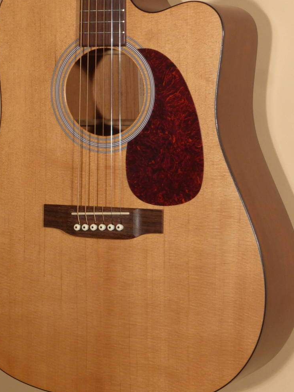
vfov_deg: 20.4
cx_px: 130
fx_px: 1087
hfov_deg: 15.4
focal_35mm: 96
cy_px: 173
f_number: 5.1
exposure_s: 1/60
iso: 125
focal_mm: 14.2
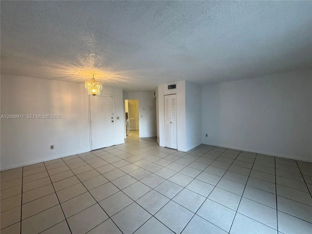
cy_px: 117
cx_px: 156
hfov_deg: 102.1
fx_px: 126
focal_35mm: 14
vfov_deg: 85.7
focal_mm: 2.22
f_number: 2.2
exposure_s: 1/120
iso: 200
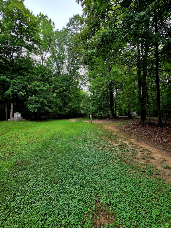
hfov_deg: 89.9
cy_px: 114
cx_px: 86
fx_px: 86
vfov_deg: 106.2
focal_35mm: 13
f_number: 2.2
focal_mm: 2.2
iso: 80
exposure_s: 1/120
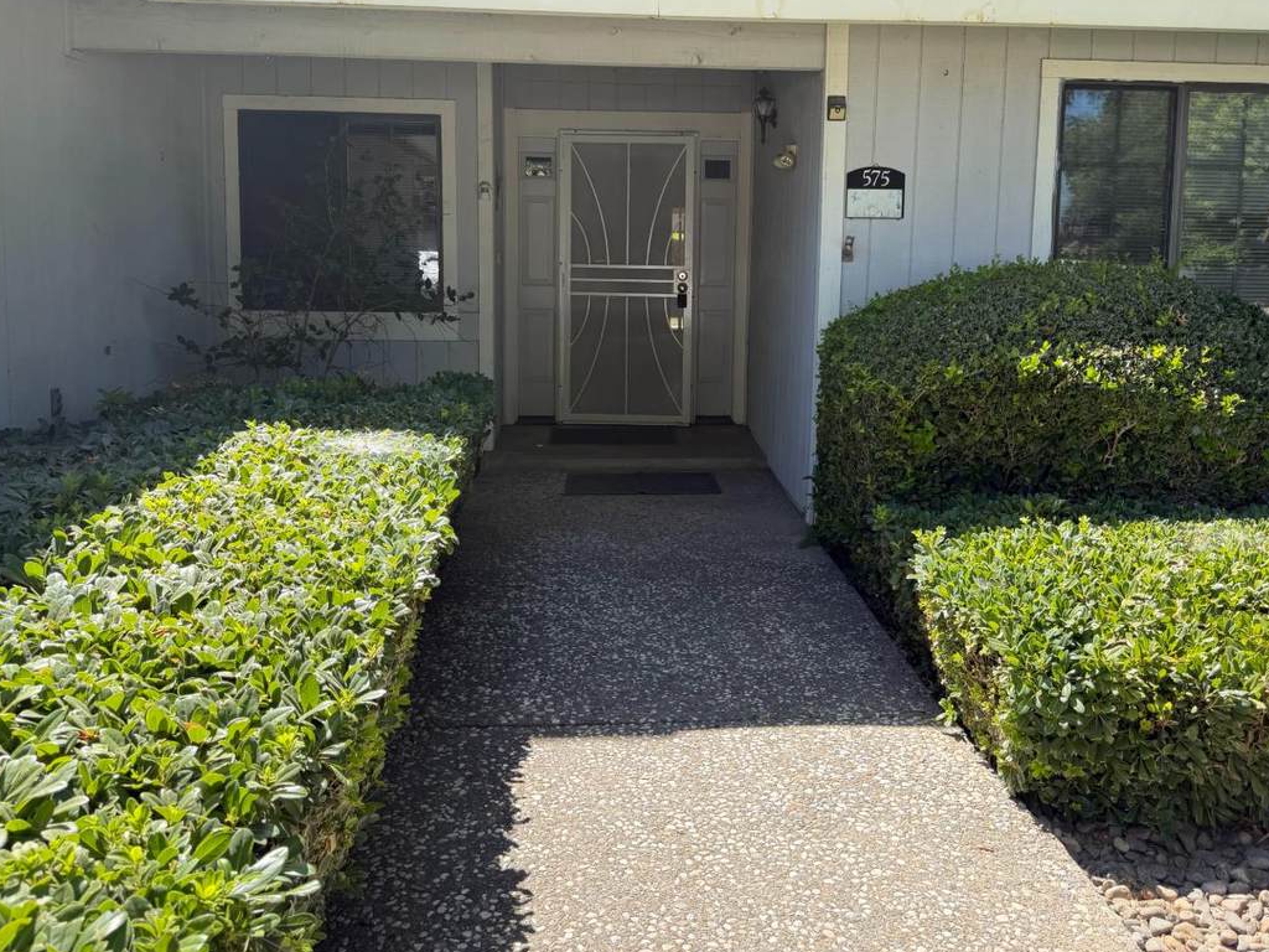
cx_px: 682
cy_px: 364
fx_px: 1100
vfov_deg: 46.4
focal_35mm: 30
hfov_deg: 59.9
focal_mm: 6.76
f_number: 1.78
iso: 100
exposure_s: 1/1046
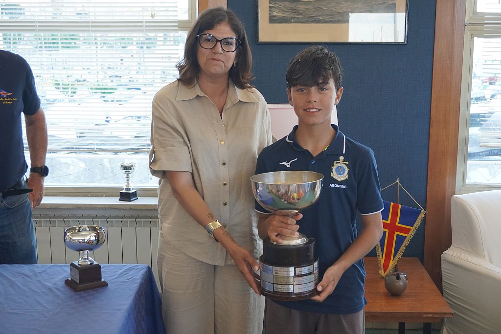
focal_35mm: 48
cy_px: 167
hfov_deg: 41.1
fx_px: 668
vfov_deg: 28.1
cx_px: 250
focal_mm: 32
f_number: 5.6
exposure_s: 1/160
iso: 2000
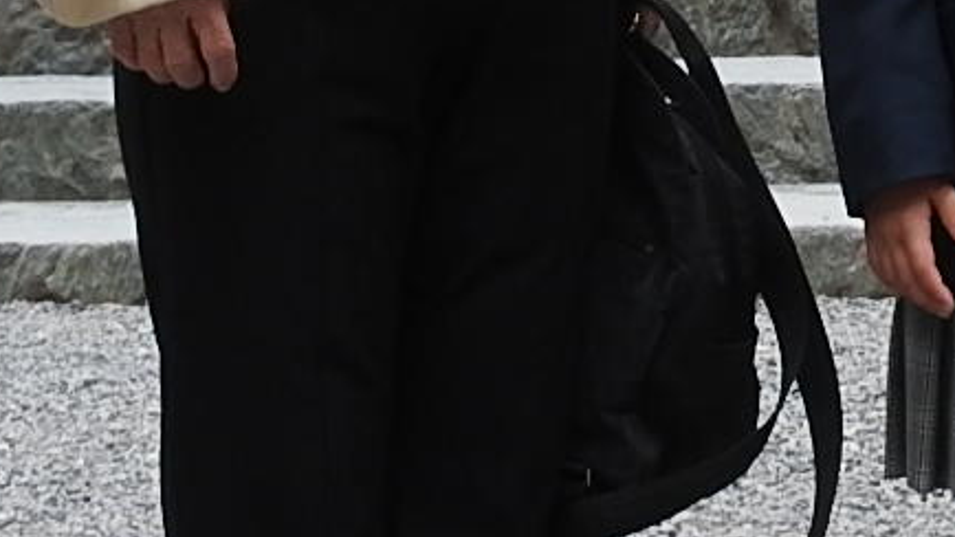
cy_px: -332
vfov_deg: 7.0
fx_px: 4330
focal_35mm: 171
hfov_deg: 12.5
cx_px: 812
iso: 100
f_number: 3.5
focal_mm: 5.4
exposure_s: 1/50
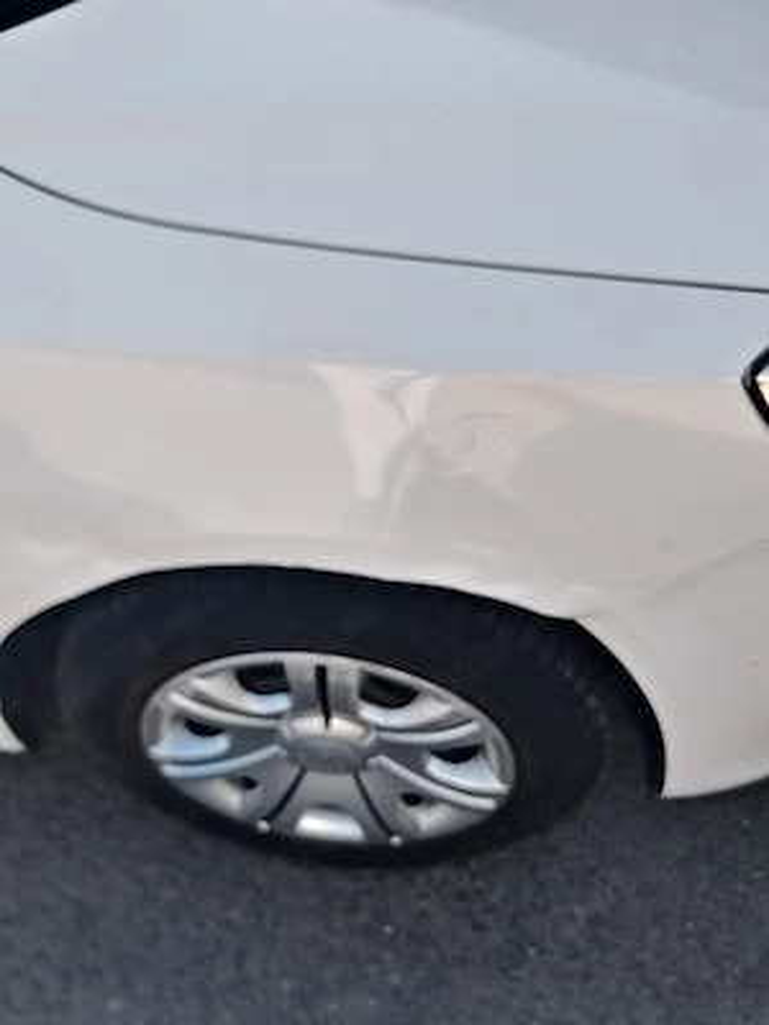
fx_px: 889
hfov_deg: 46.8
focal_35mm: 30
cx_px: 384
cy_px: 512
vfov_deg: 60.0
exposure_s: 1/221
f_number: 1.75
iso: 100
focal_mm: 5.25
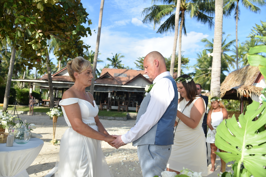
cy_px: 88
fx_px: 222
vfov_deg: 43.6
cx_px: 133
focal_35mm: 30
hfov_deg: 61.9
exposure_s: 1/400
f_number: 4
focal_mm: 30
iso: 100
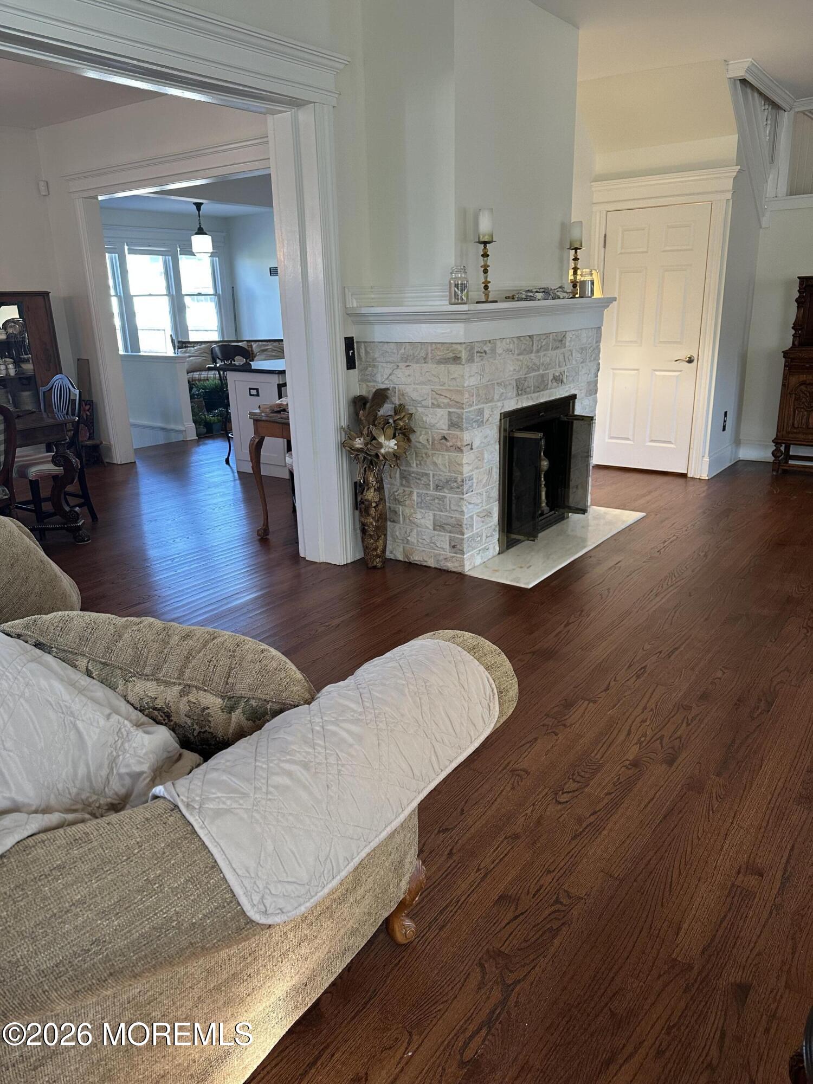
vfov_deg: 71.6
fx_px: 752
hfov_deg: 56.8
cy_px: 542
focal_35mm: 24
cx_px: 406
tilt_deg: -16.1
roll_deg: +0.2
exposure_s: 1/120
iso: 200
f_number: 1.78
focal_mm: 6.86
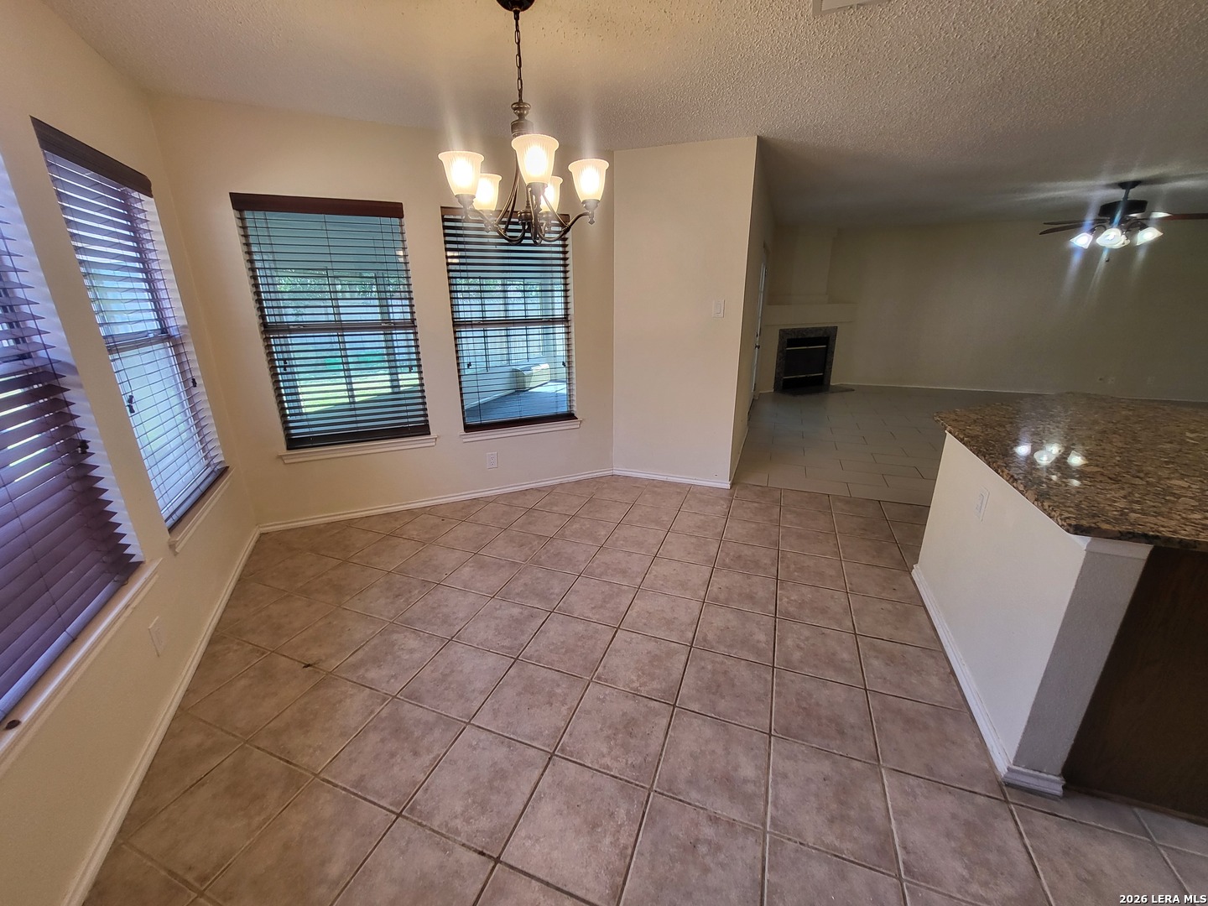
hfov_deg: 106.2
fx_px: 454
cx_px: 604
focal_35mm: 13
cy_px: 453
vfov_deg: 89.9
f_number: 2.2
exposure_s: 1/60
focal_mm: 1.74
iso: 100
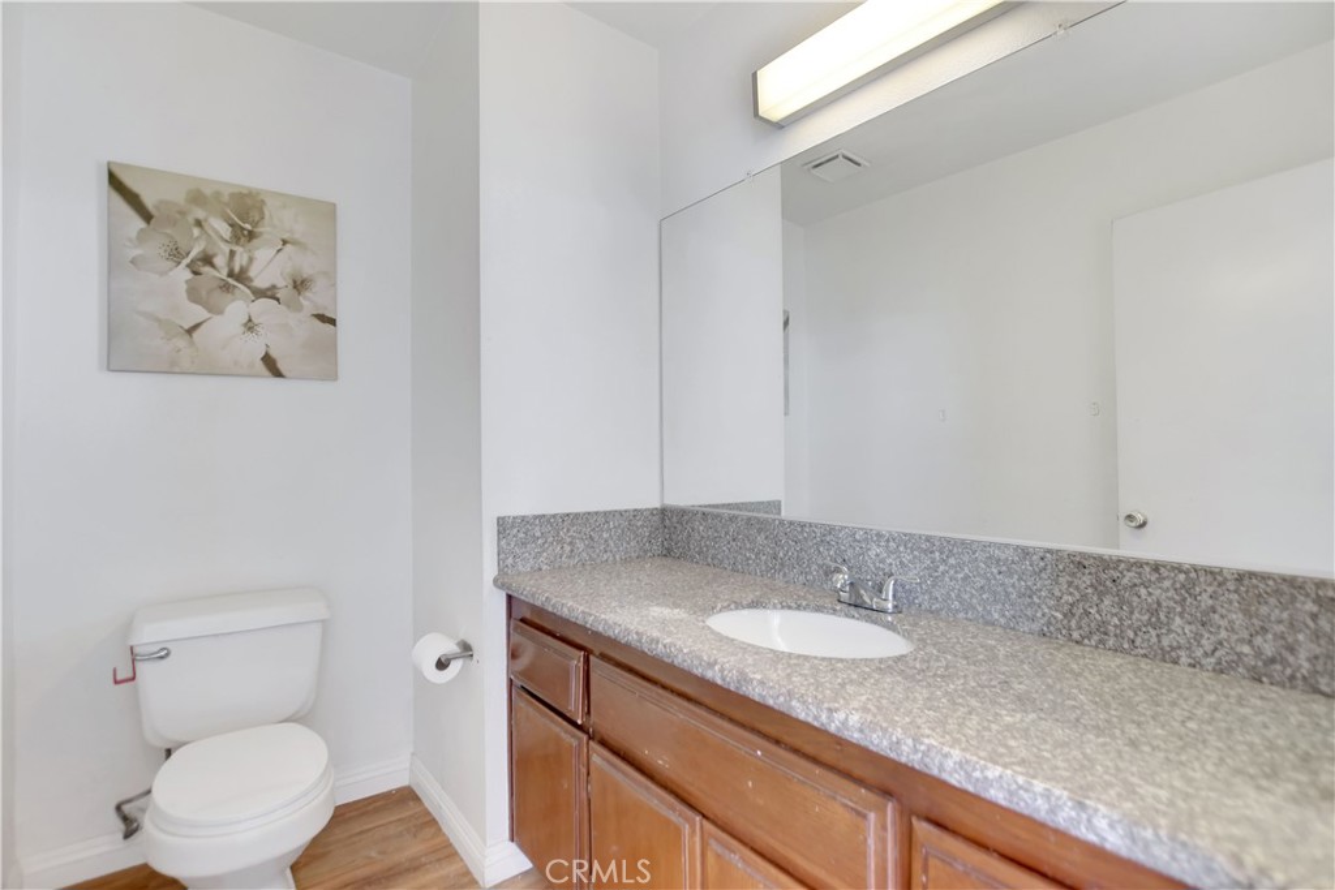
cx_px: 668
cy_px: 445
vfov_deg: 77.3
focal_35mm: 15
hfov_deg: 100.4
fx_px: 556
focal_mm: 10
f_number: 4
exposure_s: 1/60
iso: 800
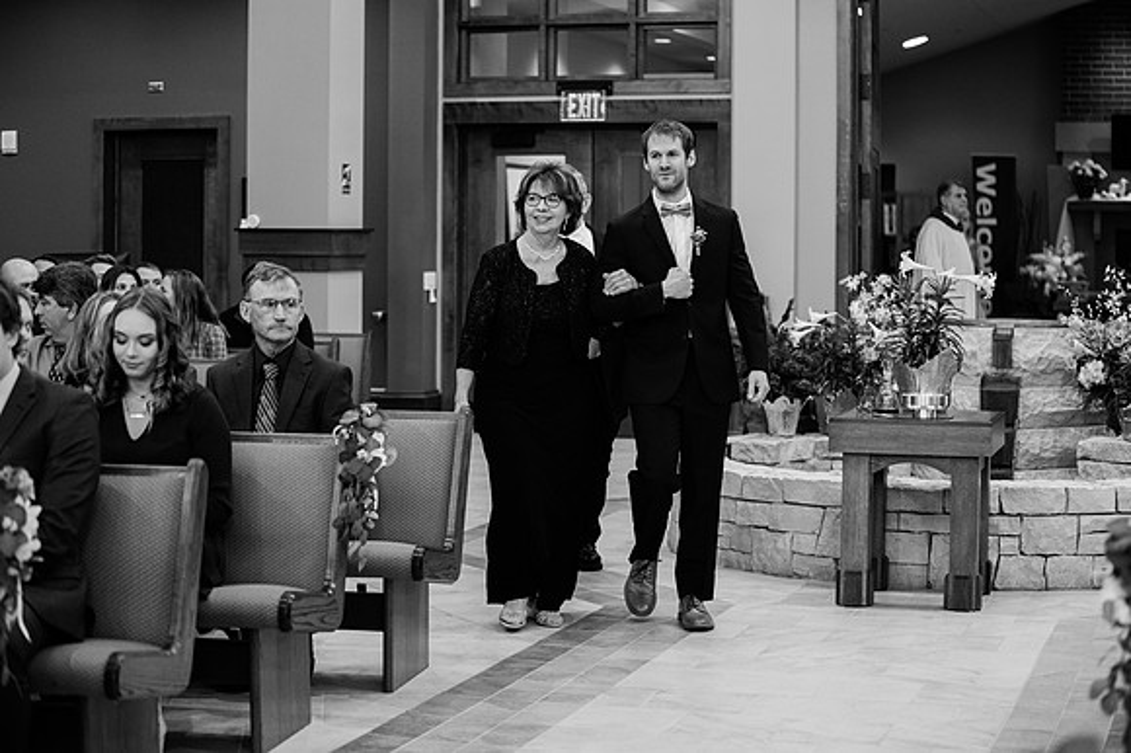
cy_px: 376
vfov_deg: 19.4
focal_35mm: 70
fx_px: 2198
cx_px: 566
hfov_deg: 28.9
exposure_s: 1/250
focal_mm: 70
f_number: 2.8
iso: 1600
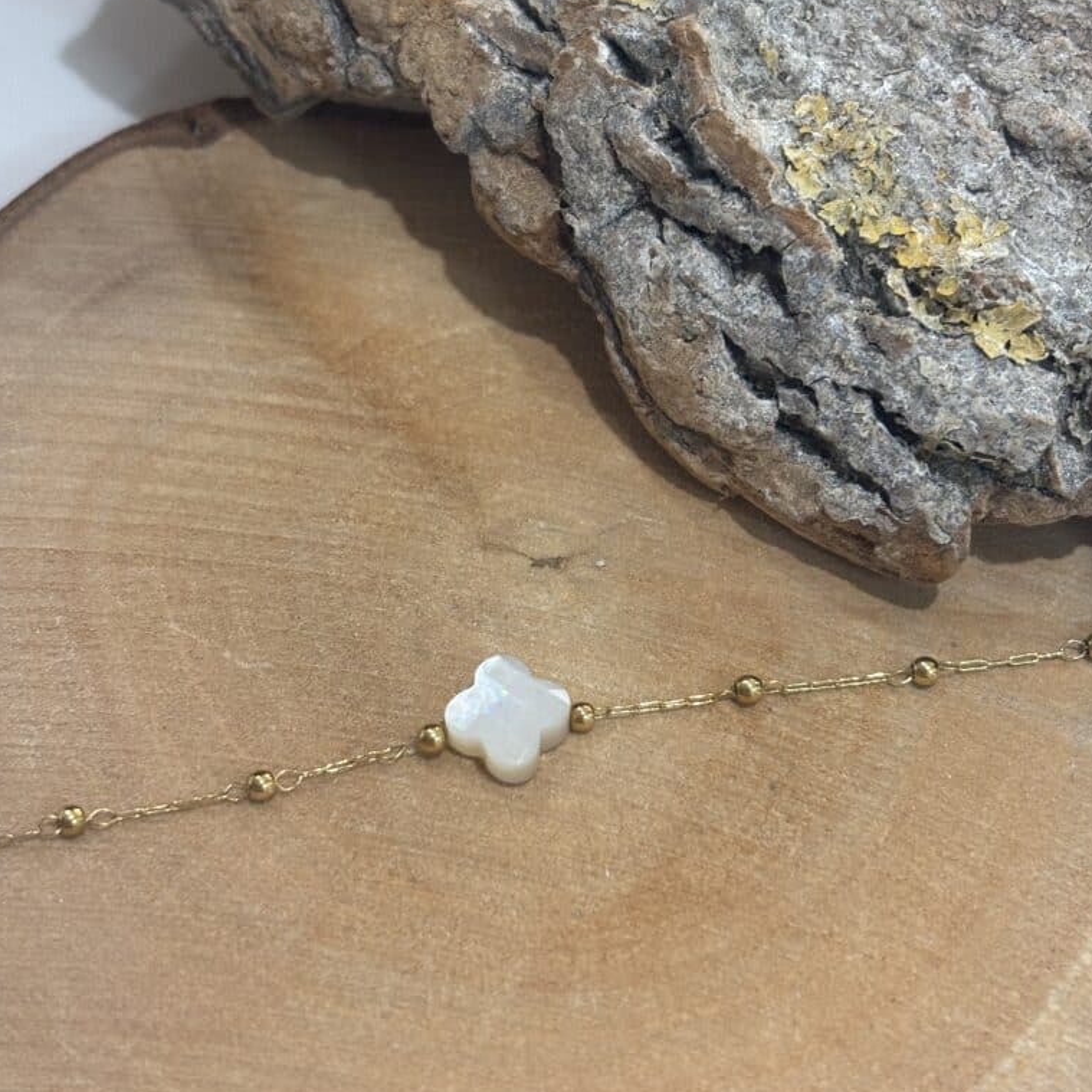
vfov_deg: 27.7
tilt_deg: -56.8
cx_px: 548
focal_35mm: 62
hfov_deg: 27.7
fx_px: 2213
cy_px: 512
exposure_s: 1/50
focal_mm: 5.96
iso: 64
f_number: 1.6
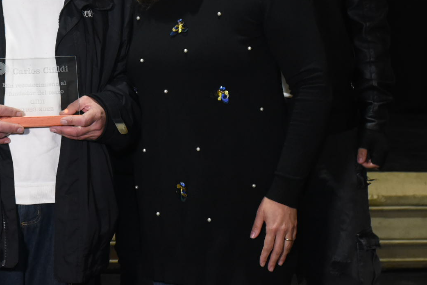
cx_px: -110
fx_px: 1199
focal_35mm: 101
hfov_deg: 18.9
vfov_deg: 13.4
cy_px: 9
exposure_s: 1/60
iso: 3200
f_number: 5.6
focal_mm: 35
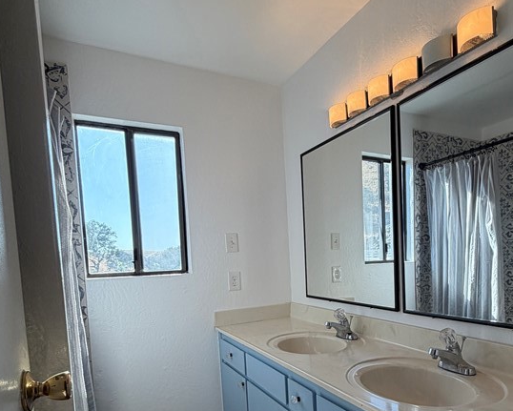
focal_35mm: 26
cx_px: 339
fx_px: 395
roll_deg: +2.3
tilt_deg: -4.0
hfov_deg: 64.4
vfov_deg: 53.6
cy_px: 282
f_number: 2.2
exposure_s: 1/194
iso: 64
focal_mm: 2.22
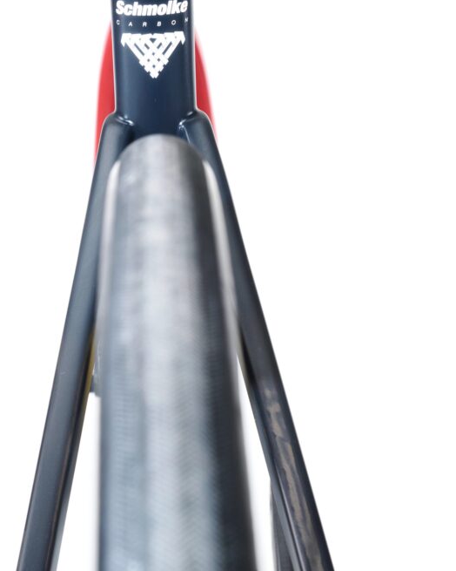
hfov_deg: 17.5
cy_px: 264
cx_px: 213
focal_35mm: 88
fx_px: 1485
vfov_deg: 21.7
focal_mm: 60
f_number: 16
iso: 32
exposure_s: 1/160
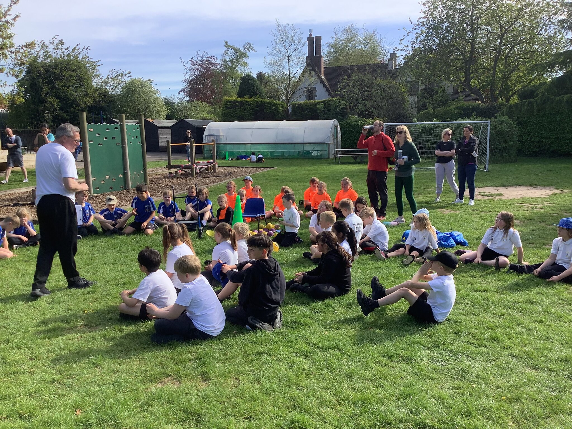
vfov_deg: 45.4
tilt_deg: -9.9
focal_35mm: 31
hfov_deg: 58.4
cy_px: 214
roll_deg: +0.4
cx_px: 286
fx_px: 512
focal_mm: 3.3
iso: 25
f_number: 2.4
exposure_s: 1/473
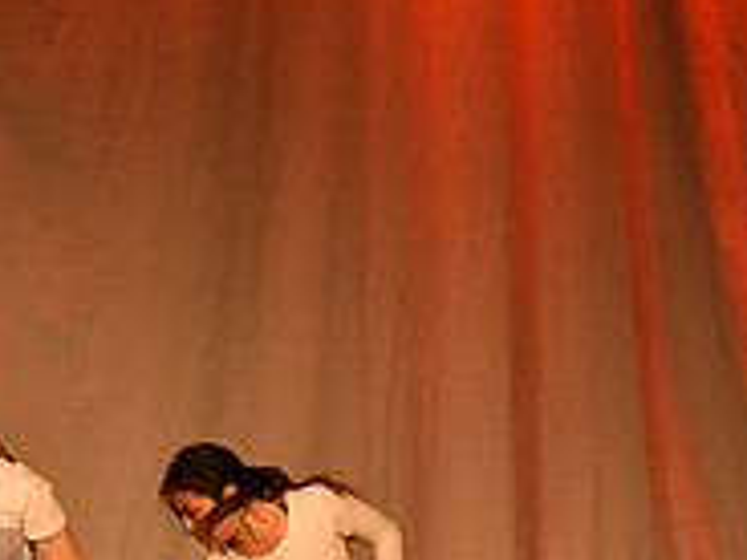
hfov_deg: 5.6
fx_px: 7574
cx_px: -418
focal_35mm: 351
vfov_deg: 4.2
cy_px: 635
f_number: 4.5
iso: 2000
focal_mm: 116
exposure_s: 1/250
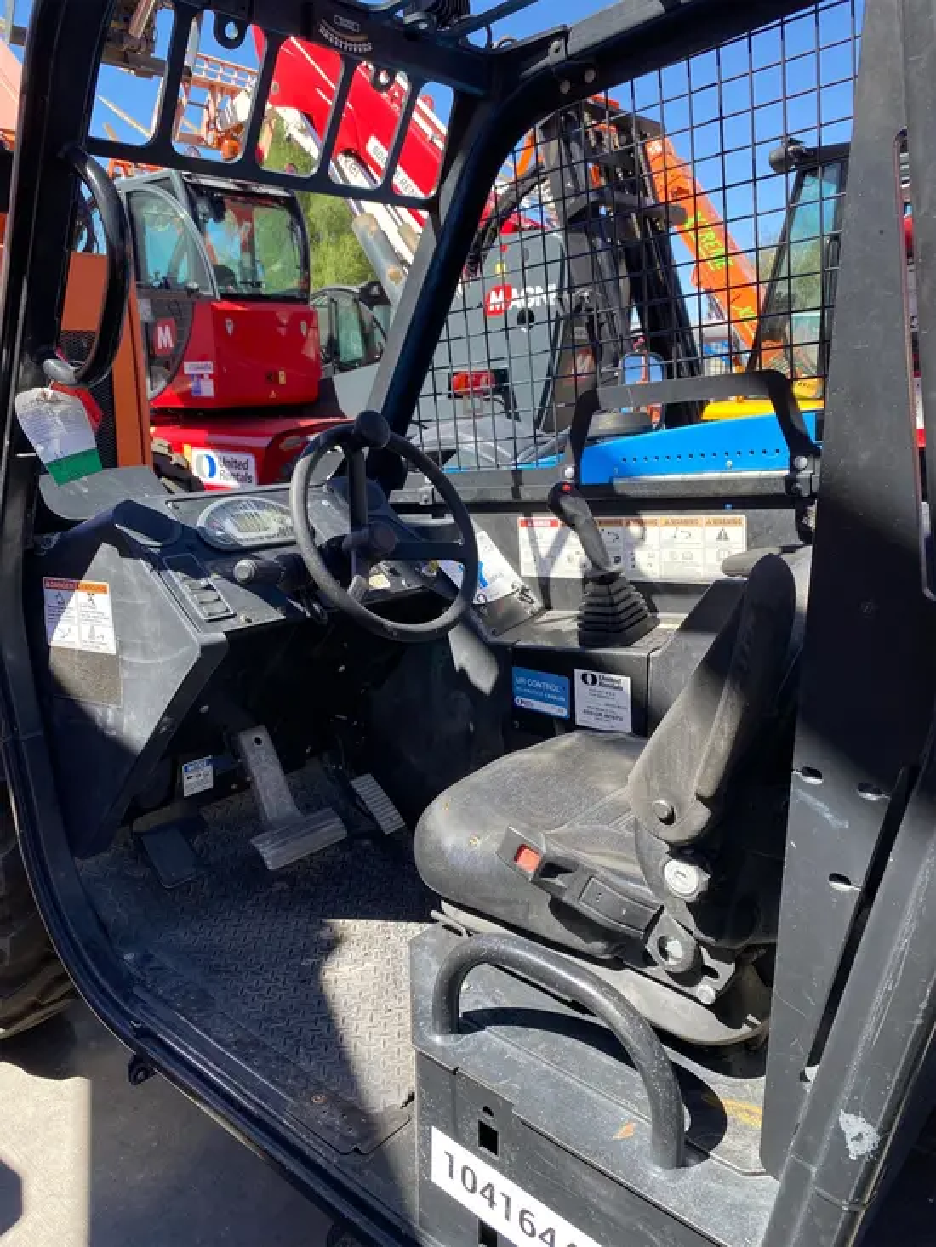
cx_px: 468
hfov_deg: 53.1
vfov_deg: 67.3
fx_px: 937
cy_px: 624
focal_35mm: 26
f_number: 1.8
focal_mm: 4.25
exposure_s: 1/633
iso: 32
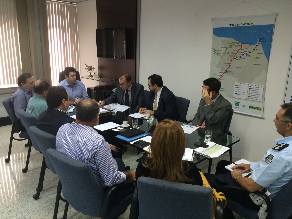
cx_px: 146
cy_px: 110
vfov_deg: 48.2
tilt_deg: -15.1
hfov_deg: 61.7
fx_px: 245
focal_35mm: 29
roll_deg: -0.4
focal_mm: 4.15
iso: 100
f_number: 2.2
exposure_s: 1/30
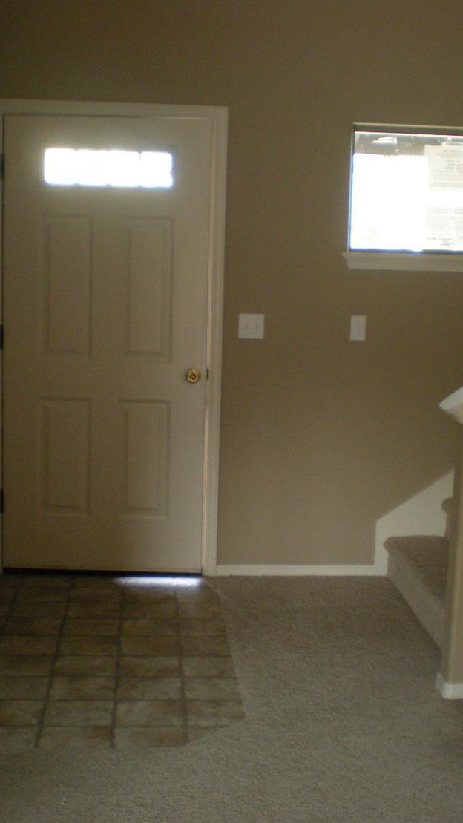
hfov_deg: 21.4
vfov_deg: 37.2
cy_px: 412
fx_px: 1222
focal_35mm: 56
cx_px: 265
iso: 200
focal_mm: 6.3
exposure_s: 1/32.3
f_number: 3.1
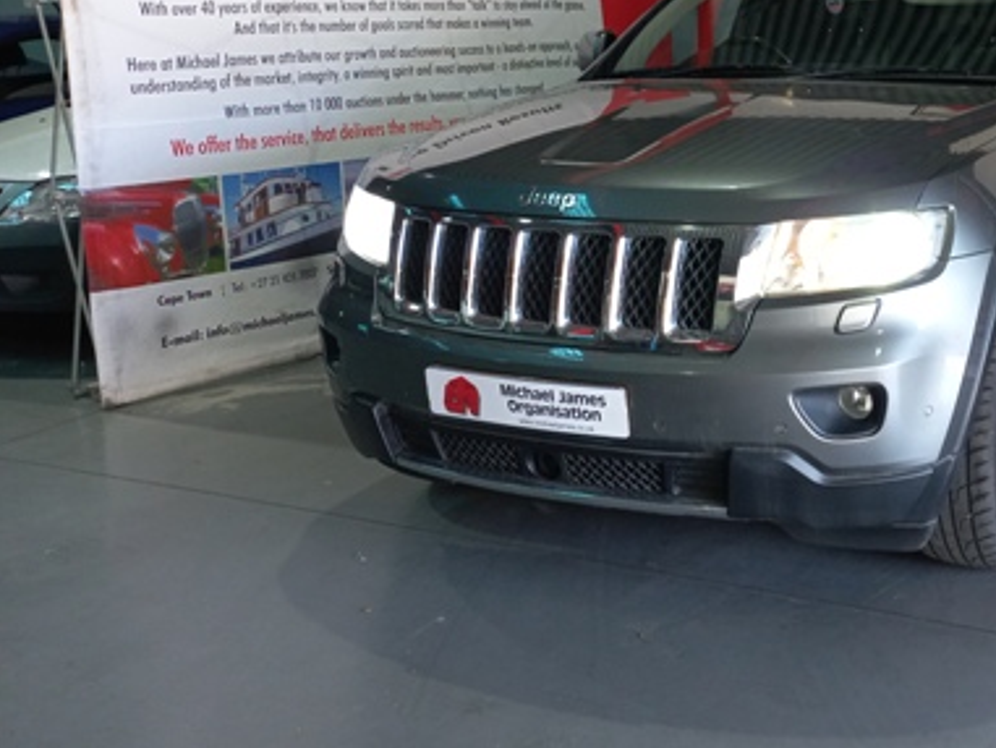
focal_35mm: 42
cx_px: 834
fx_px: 1209
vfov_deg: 33.6
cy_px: 183
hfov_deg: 42.2
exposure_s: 1/50
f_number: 1.8
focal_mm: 4.6
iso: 160
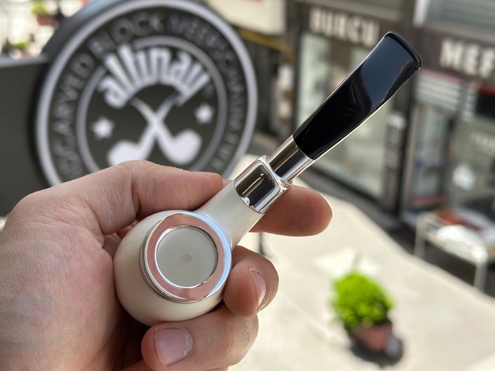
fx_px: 686
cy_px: 186
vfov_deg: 30.3
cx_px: 248
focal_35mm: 48
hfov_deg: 39.7
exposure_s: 1/1120
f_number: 1.78
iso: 64
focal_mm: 6.86
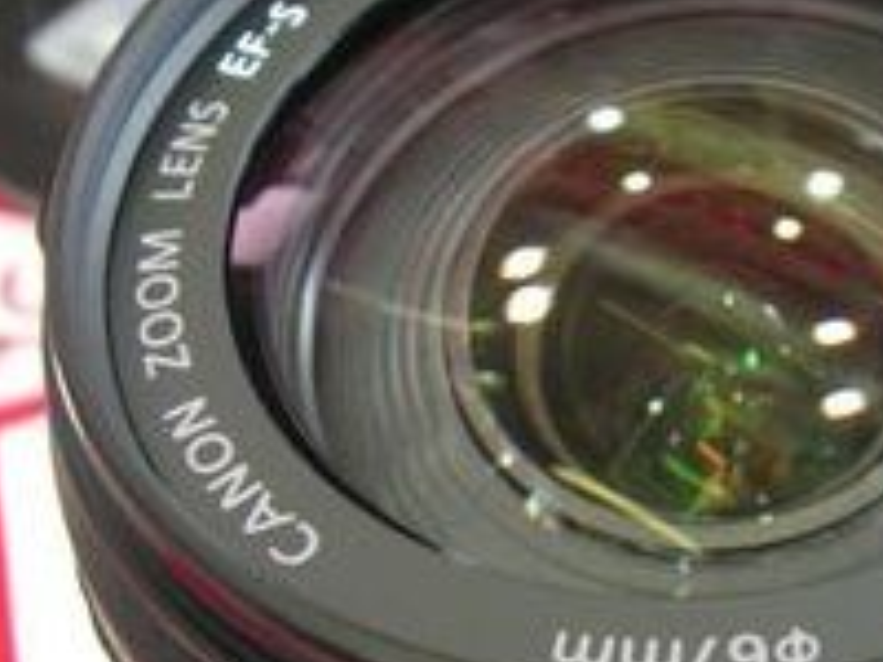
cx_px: 598
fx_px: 2066
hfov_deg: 24.0
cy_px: 373
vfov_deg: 18.2
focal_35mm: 81
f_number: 3.2
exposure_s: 1/8
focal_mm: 6
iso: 200
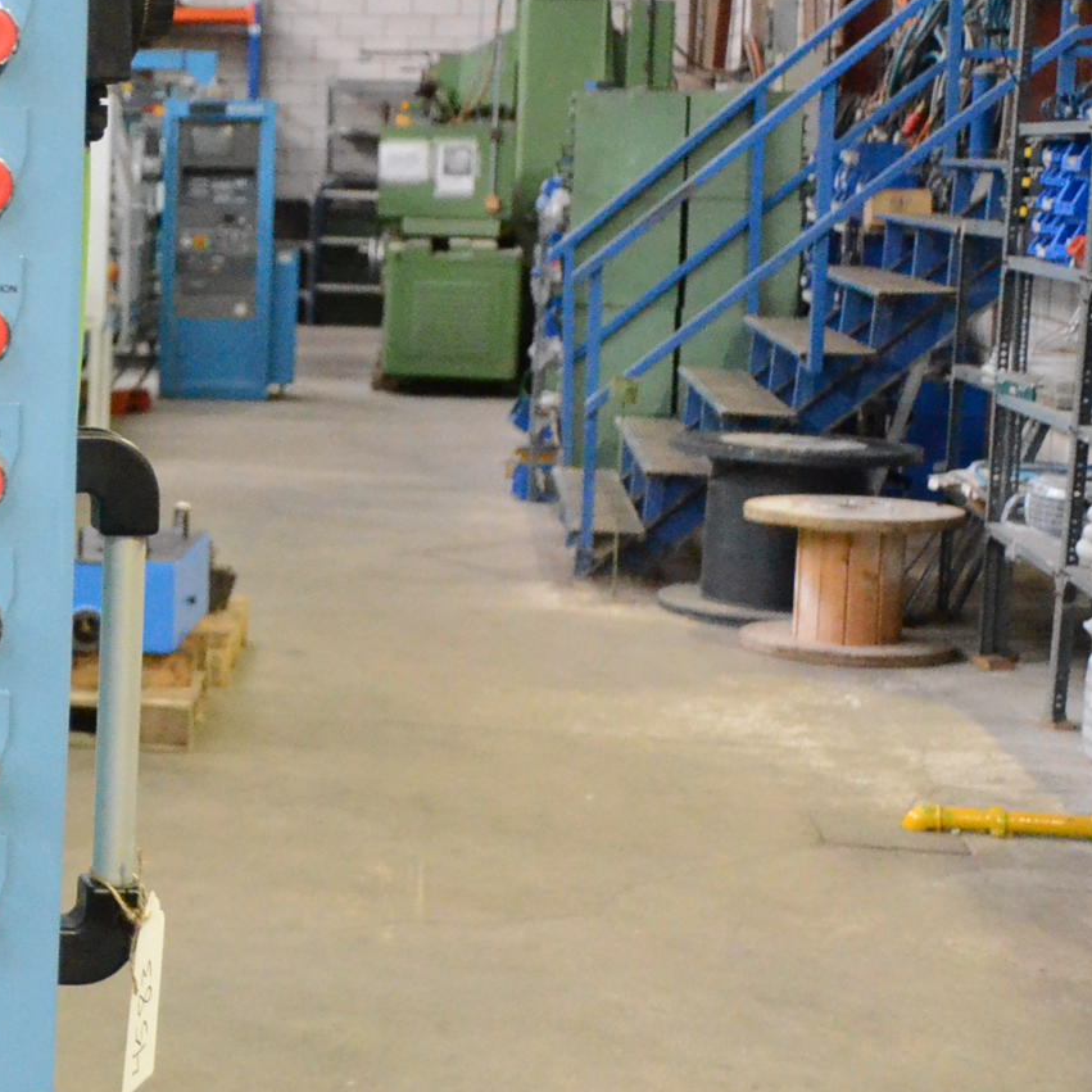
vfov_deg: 21.3
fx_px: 2891
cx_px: -484
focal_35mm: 81
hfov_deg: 19.1
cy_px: 363
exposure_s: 1/500
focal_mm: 22
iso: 6400
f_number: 3.8
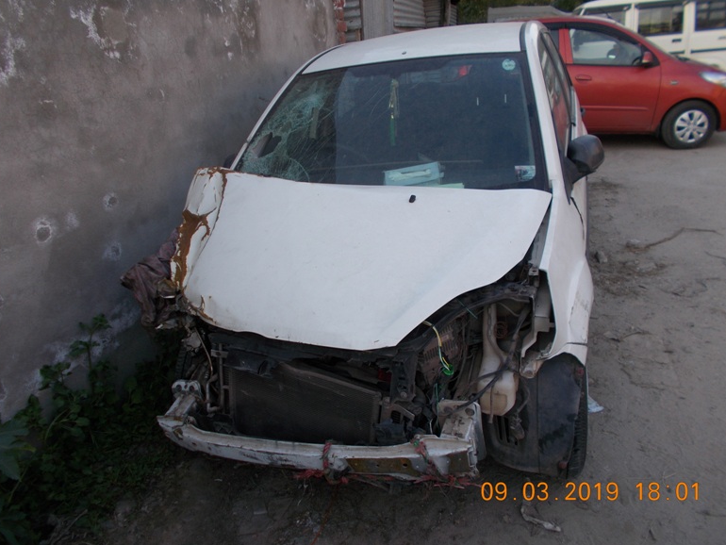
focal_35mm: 27
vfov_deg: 51.4
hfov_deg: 65.3
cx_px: 363
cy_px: 275
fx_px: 566
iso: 80
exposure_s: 1/80
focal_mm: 4.6
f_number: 3.2
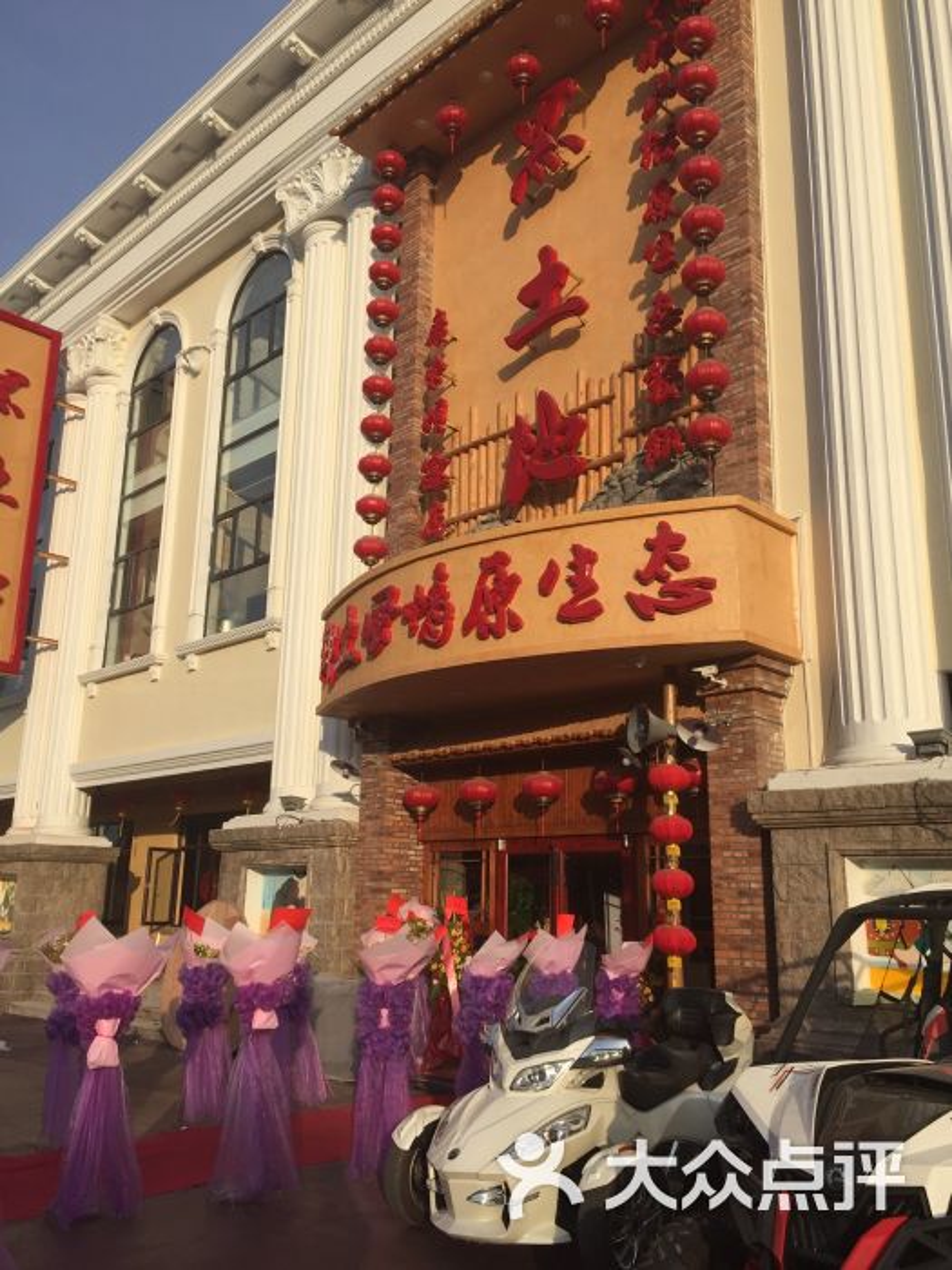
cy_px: 635
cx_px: 476
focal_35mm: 29
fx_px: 1063
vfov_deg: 61.7
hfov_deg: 48.2
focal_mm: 4.15
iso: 32
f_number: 2.2
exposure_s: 1/2475
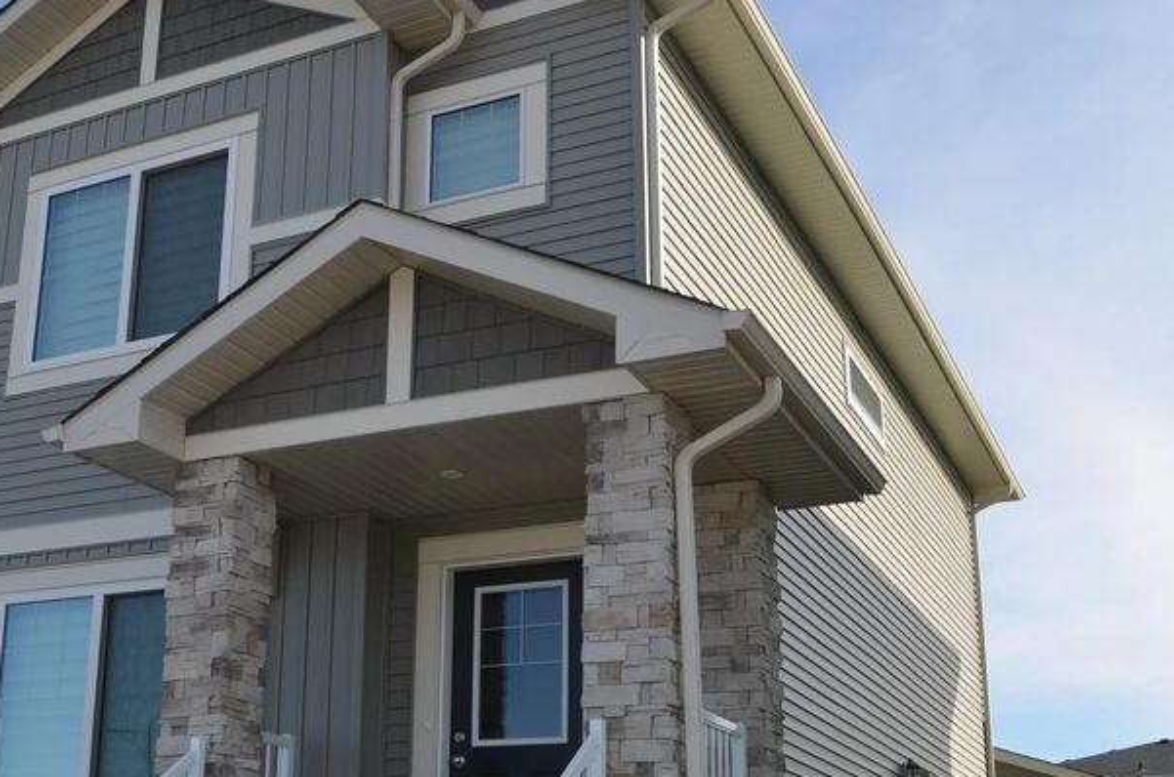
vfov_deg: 29.0
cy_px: 506
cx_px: 334
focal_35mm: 46
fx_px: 1497
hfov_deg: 41.9
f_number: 7.1
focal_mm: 18
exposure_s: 1/250
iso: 100
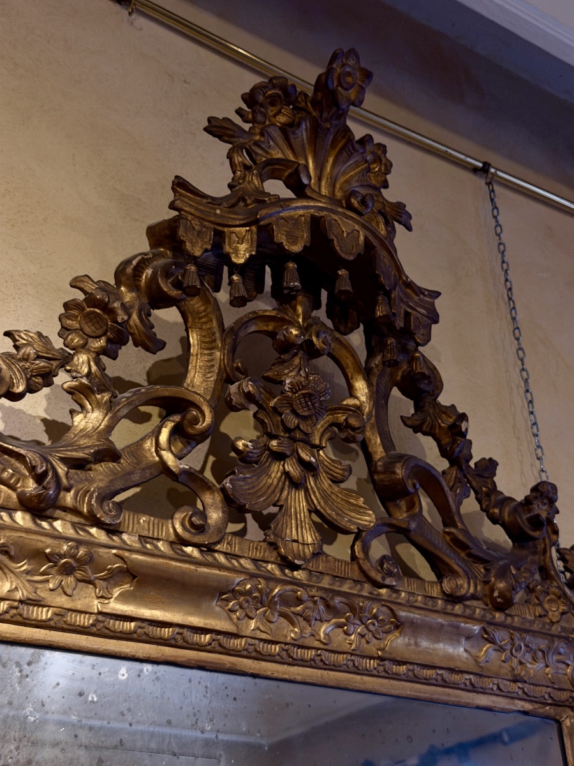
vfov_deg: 39.7
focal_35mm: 48
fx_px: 1061
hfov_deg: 30.3
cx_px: 287
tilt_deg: +31.4
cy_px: 383
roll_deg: +2.8
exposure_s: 1/50
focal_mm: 6.76
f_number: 1.78
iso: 80
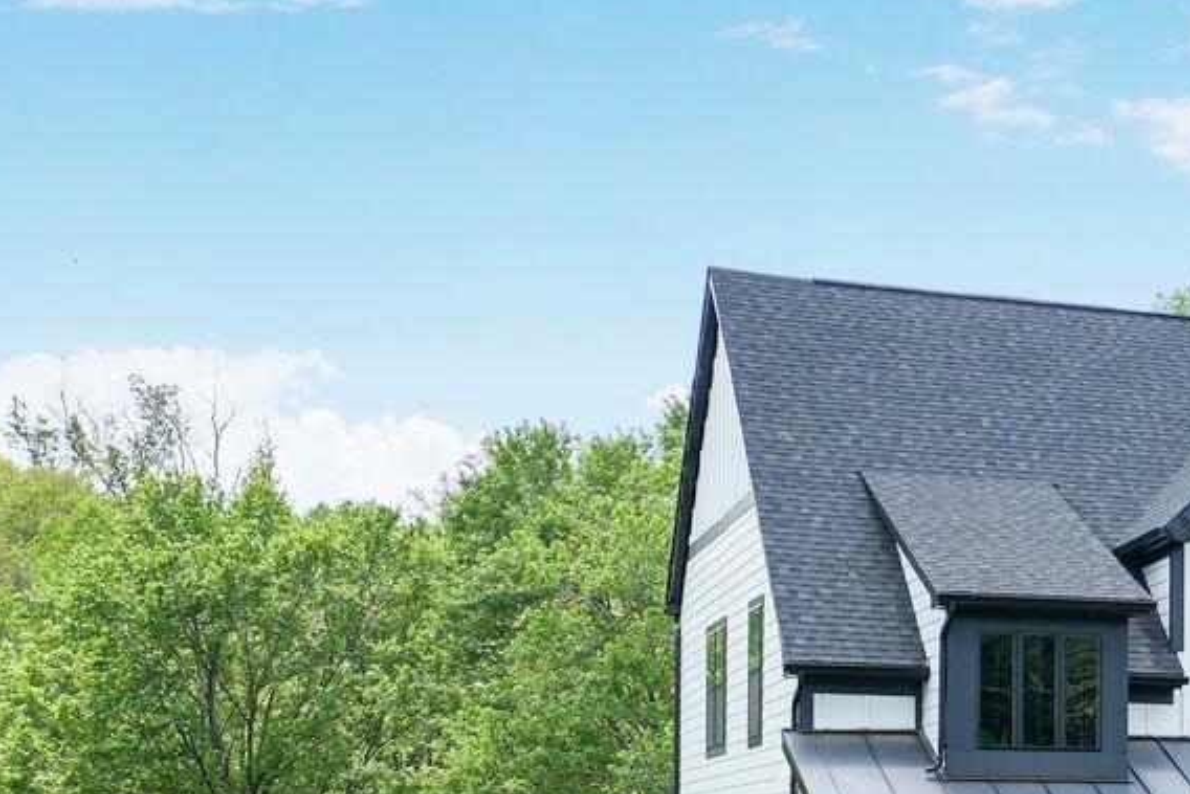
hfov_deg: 24.4
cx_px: 1519
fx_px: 2414
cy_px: 786
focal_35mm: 73
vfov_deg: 18.2
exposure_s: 1/1000
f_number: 2.8
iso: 100
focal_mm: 24
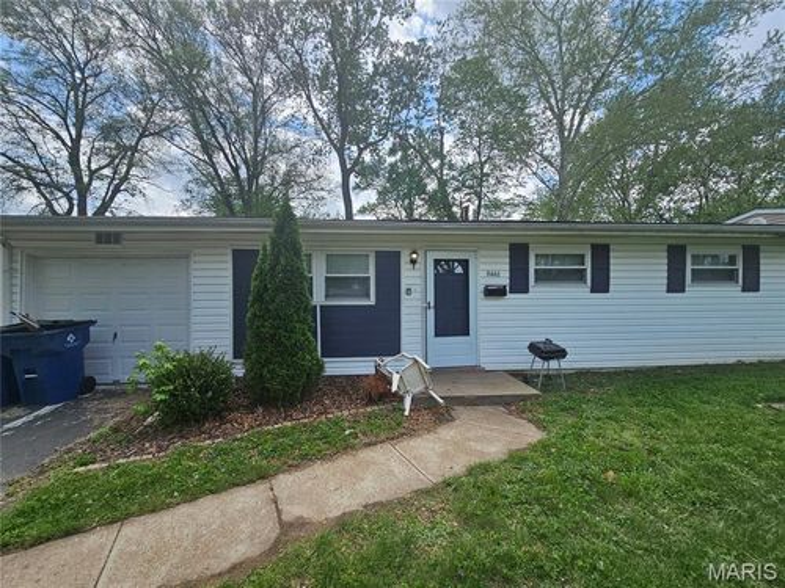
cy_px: 294
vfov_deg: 89.9
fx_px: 295
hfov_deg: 106.2
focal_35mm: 13
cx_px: 392
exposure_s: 1/1453
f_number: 2.2
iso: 50
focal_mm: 2.2
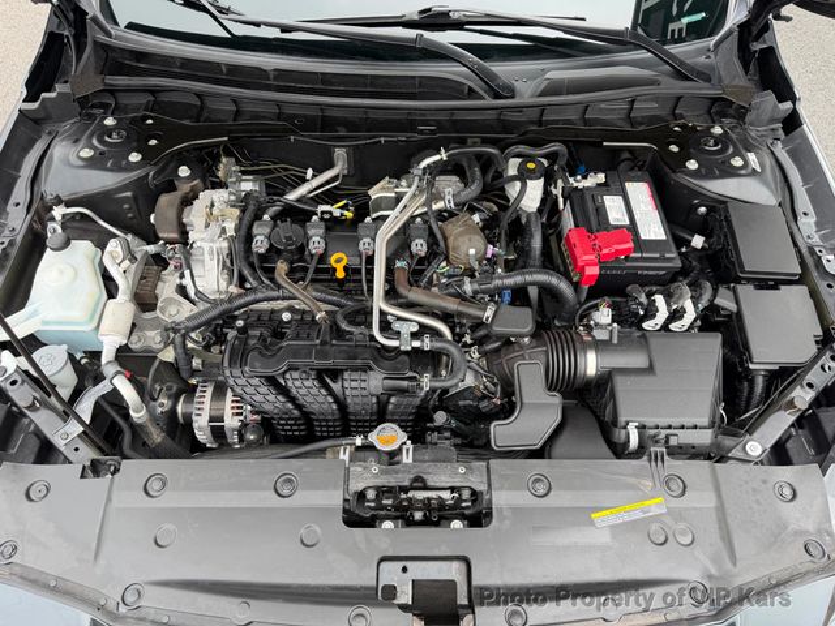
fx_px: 579
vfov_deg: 56.8
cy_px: 313
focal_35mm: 24
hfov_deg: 71.6
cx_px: 418
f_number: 1.78
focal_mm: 6.76
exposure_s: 1/199
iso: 80
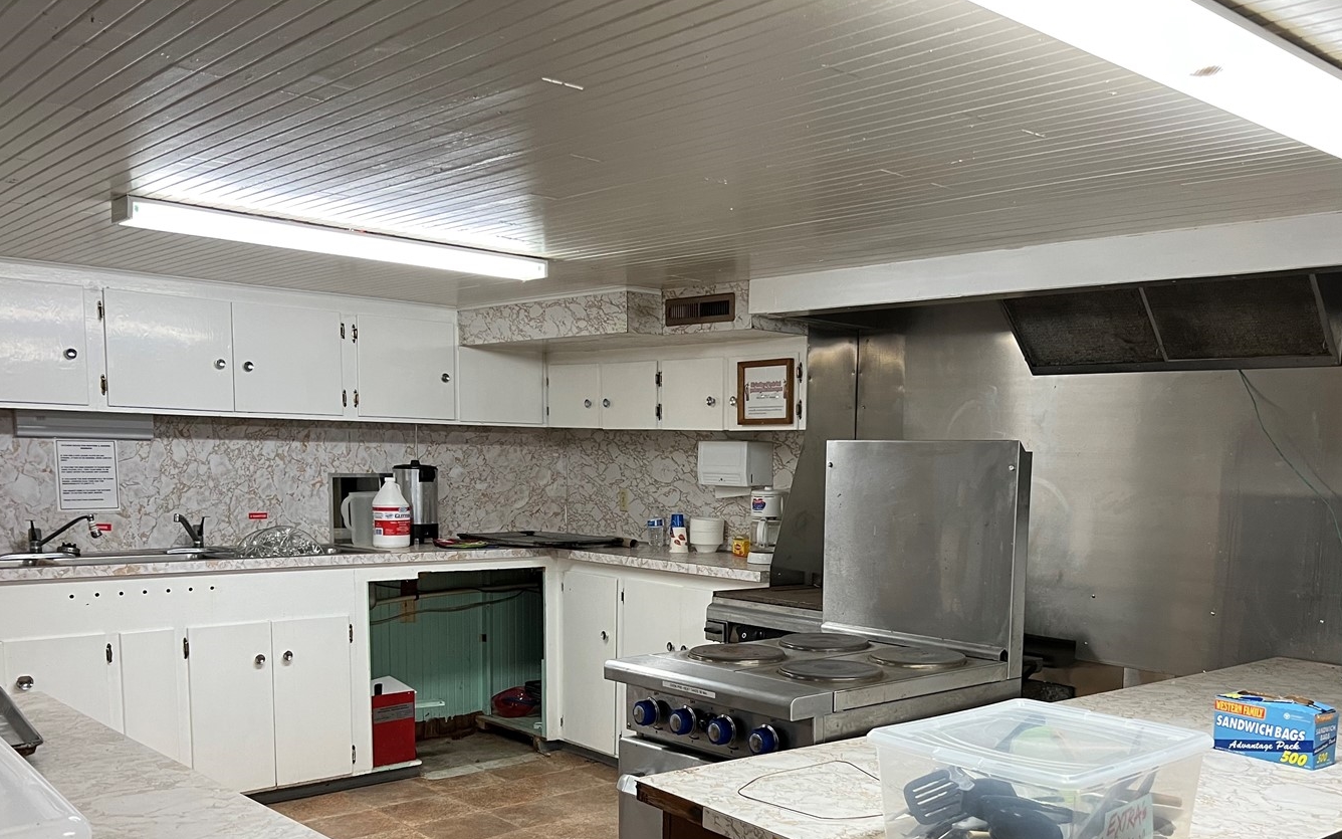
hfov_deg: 57.9
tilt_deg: -7.7
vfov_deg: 37.7
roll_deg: -2.1
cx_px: 767
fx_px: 1207
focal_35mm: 33
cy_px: 594
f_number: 1.5
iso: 200
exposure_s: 1/60
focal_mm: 5.7
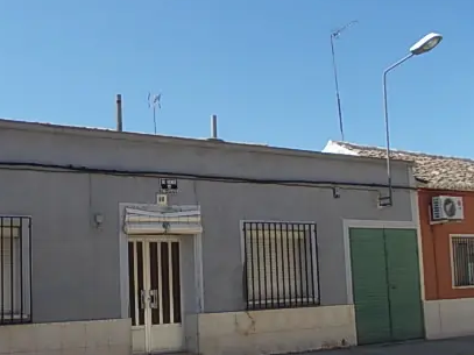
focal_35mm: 44
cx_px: 116
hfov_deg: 41.6
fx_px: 602
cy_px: 215
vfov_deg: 32.7
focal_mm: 4
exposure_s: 1/320
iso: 80
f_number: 5.4
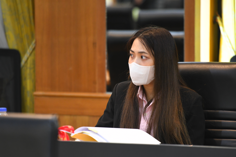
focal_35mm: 300
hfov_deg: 6.9
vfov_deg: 4.6
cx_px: 118
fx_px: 1966
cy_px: 78
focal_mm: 200
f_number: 2.8
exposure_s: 1/100
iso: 1600
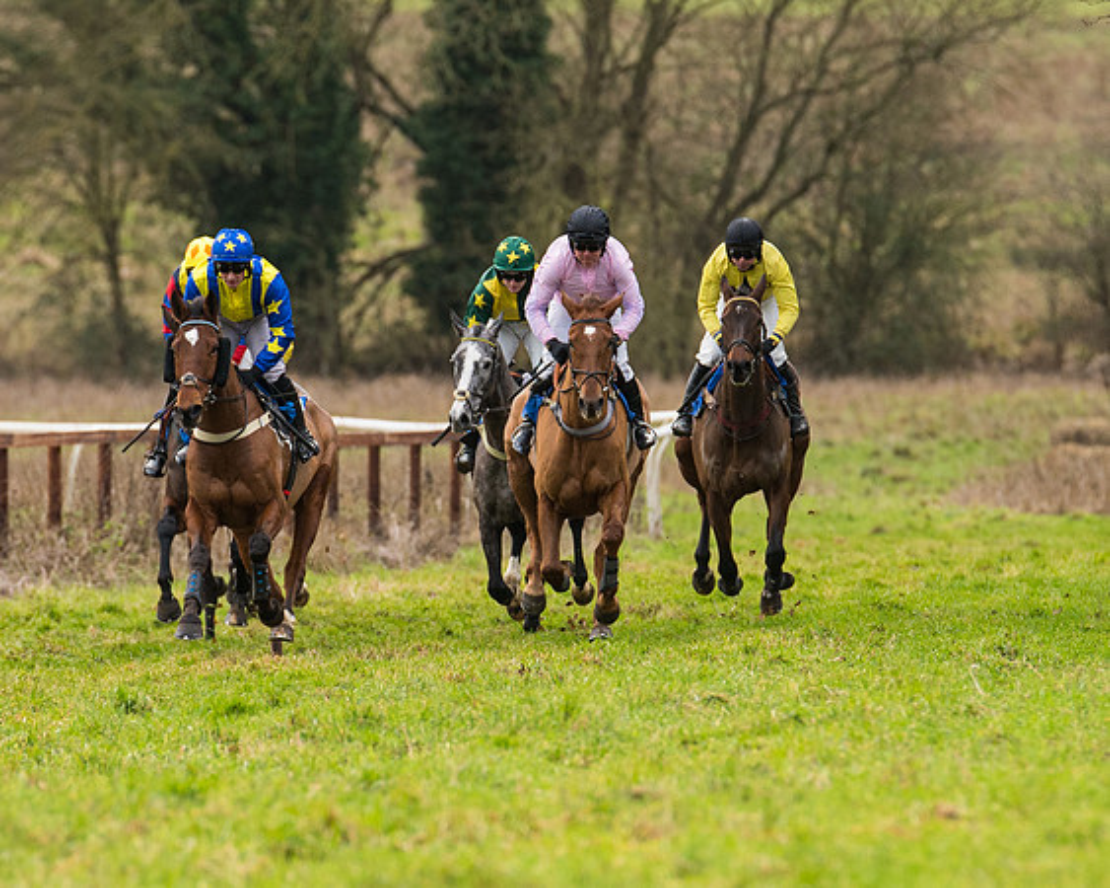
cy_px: 487
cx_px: 584
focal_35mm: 638
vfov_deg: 2.4
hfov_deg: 3.0
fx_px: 20944
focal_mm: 300
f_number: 4
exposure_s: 1/1000
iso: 800
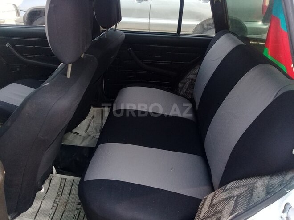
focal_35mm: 31
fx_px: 263
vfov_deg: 45.4
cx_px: 147
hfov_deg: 58.4
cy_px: 110
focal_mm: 3.3
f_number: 2.2
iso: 64
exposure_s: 1/108
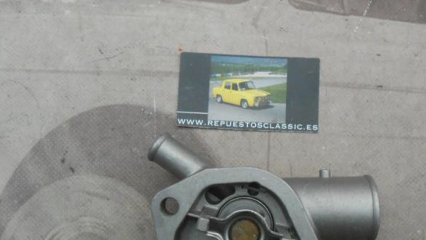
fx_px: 441
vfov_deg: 30.1
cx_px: 245
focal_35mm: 39
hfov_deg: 51.4
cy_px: 170
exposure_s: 1/20
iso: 400
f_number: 3.5
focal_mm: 4.6
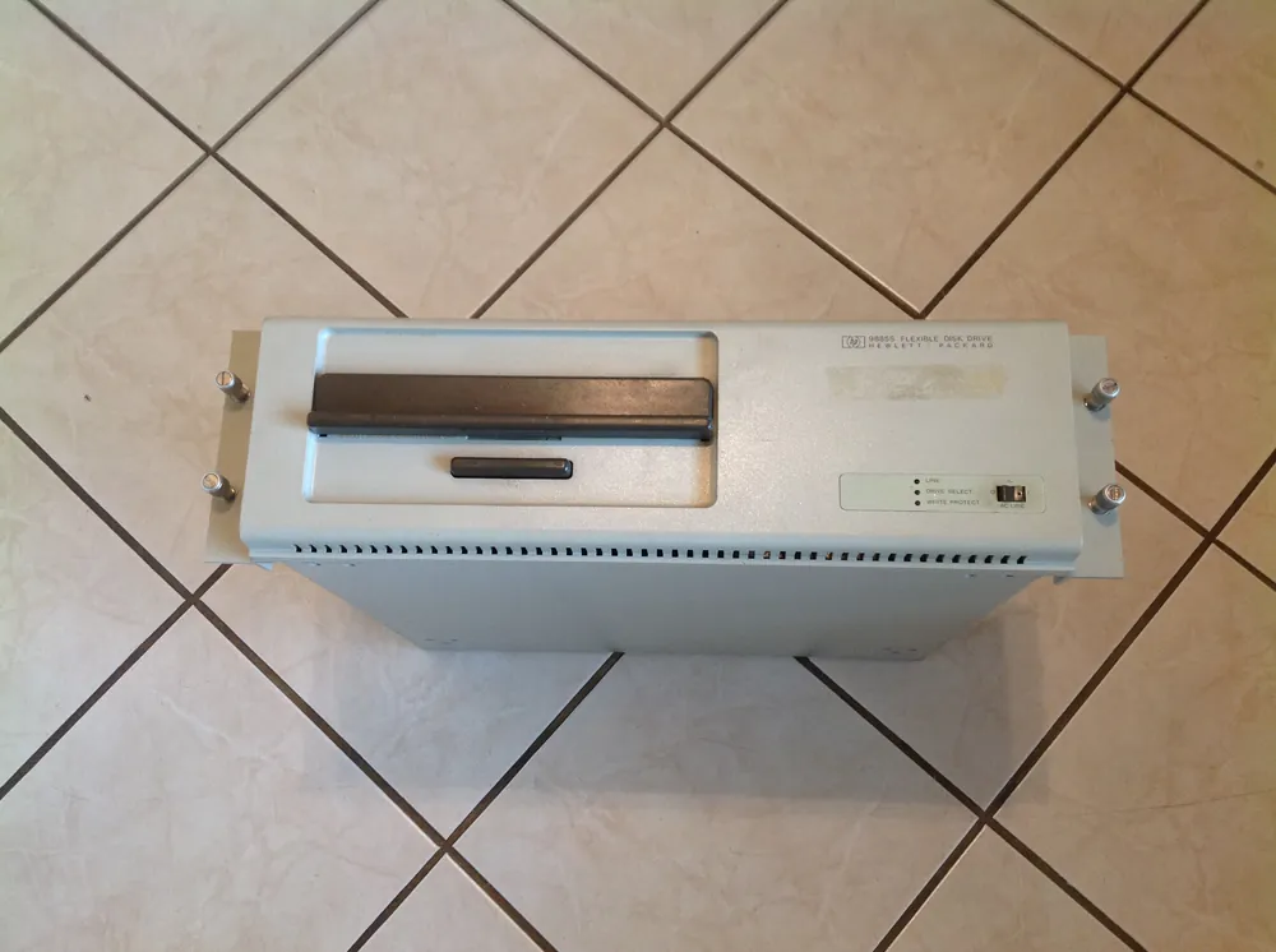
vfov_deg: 40.6
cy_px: 476
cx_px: 638
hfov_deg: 52.7
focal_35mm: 35
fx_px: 1288
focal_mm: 4.28
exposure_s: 1/15
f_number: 2.4
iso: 100
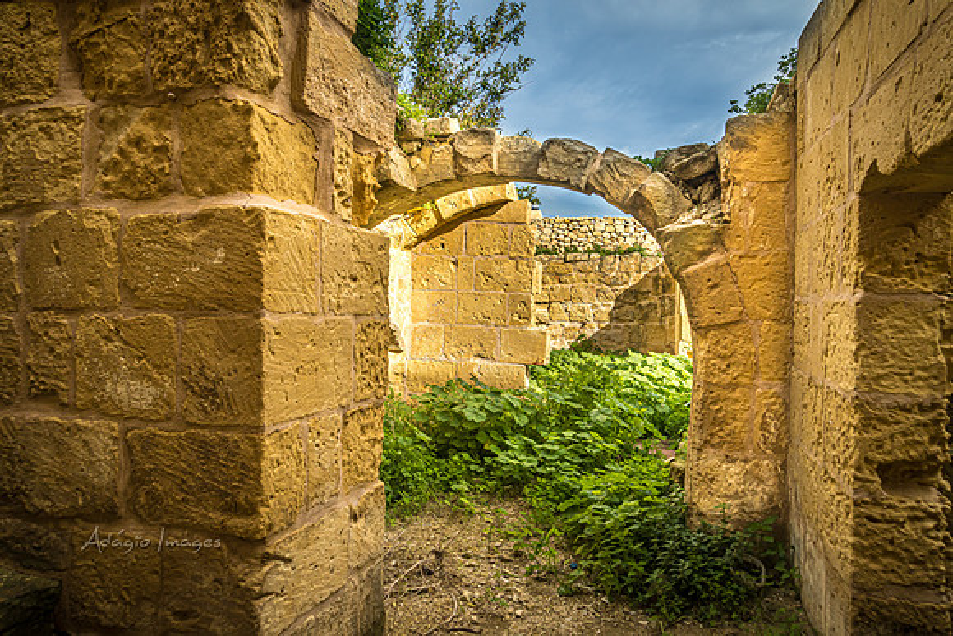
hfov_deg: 67.4
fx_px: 715
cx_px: 476
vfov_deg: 48.0
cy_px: 318
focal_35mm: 27
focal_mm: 18
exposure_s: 1/400
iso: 400
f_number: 5.6
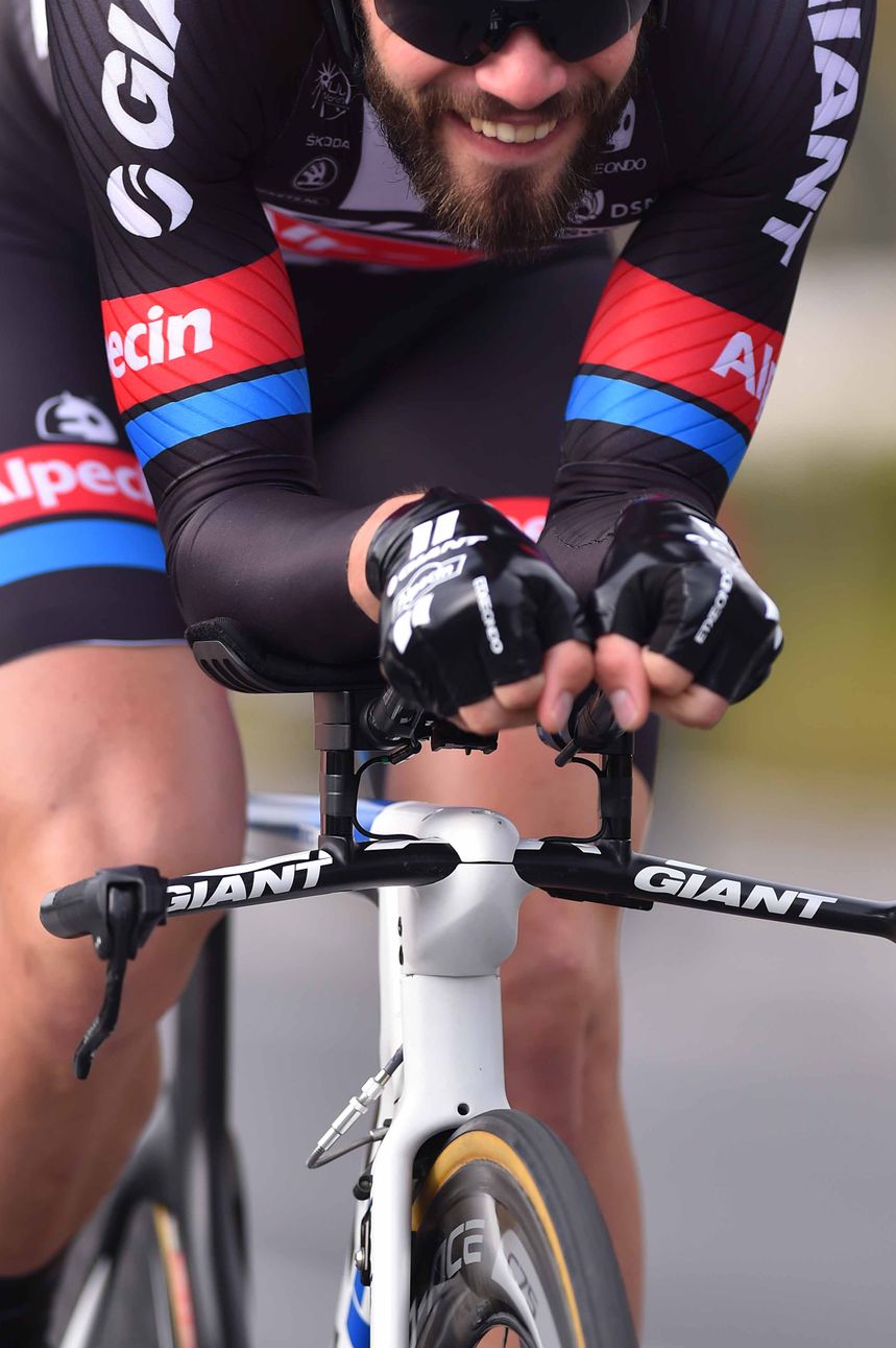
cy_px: 435
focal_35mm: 419
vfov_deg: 4.9
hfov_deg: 3.3
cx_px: 426
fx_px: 15662
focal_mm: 300
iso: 400
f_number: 4
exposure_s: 1/2500
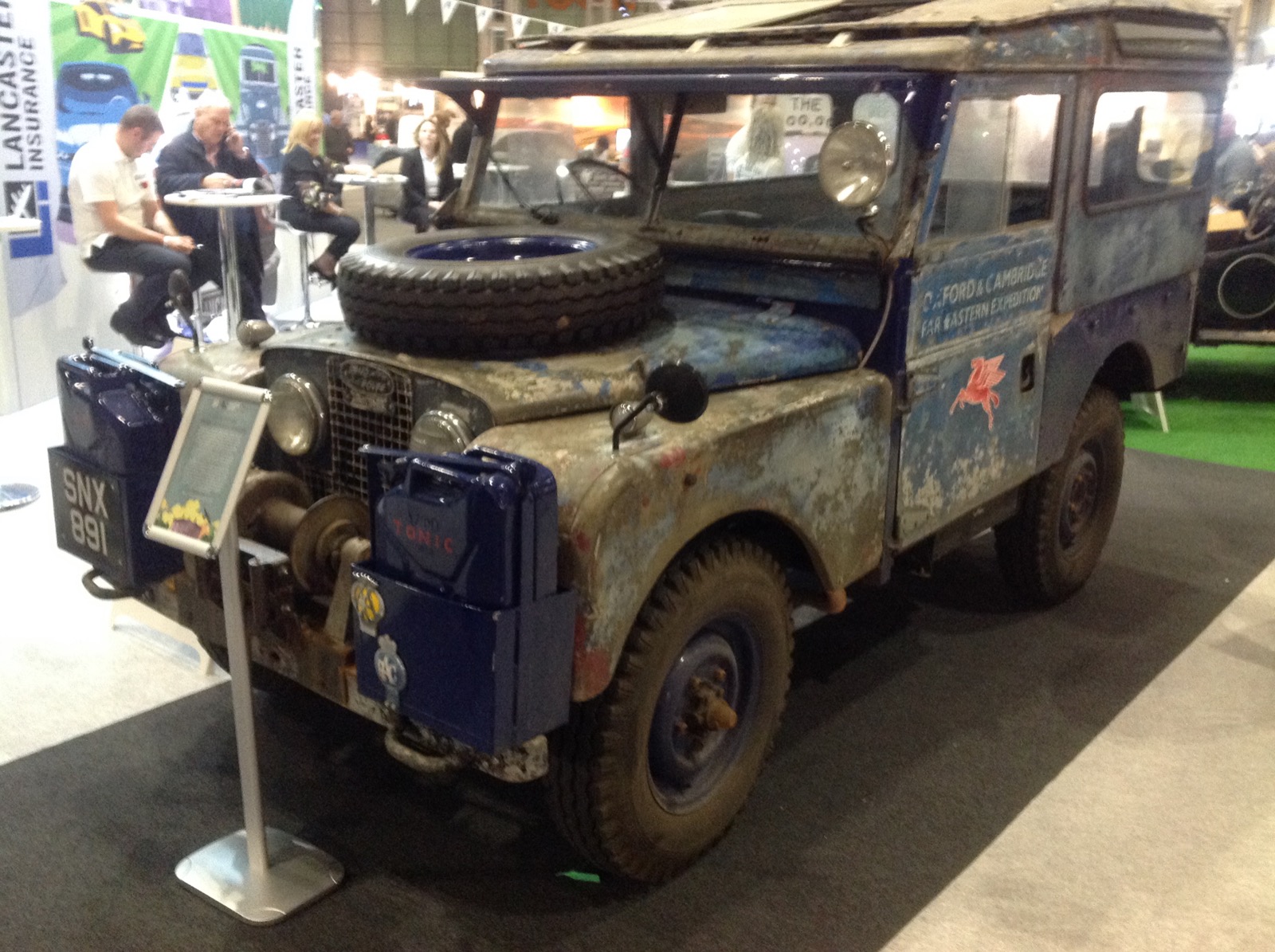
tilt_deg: -13.0
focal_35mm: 35
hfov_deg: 52.7
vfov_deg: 40.6
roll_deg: -2.8
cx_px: 638
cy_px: 476
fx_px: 1287
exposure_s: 1/15
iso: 400
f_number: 2.4
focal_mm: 4.28
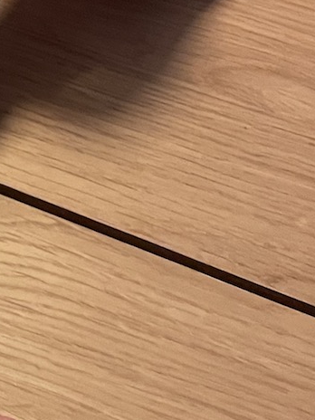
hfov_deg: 12.8
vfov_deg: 18.5
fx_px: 1286
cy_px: 143
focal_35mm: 106
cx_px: -237
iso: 400
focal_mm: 4.2
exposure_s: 1/33
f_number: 1.6
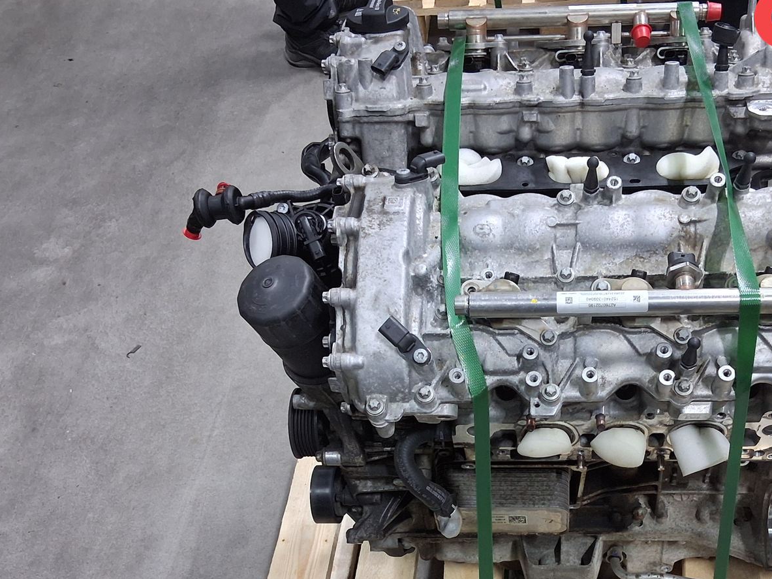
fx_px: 1003
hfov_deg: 41.7
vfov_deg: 31.3
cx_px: 487
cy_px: 465
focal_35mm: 45
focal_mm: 3.98
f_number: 1.8
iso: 320
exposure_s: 1/50
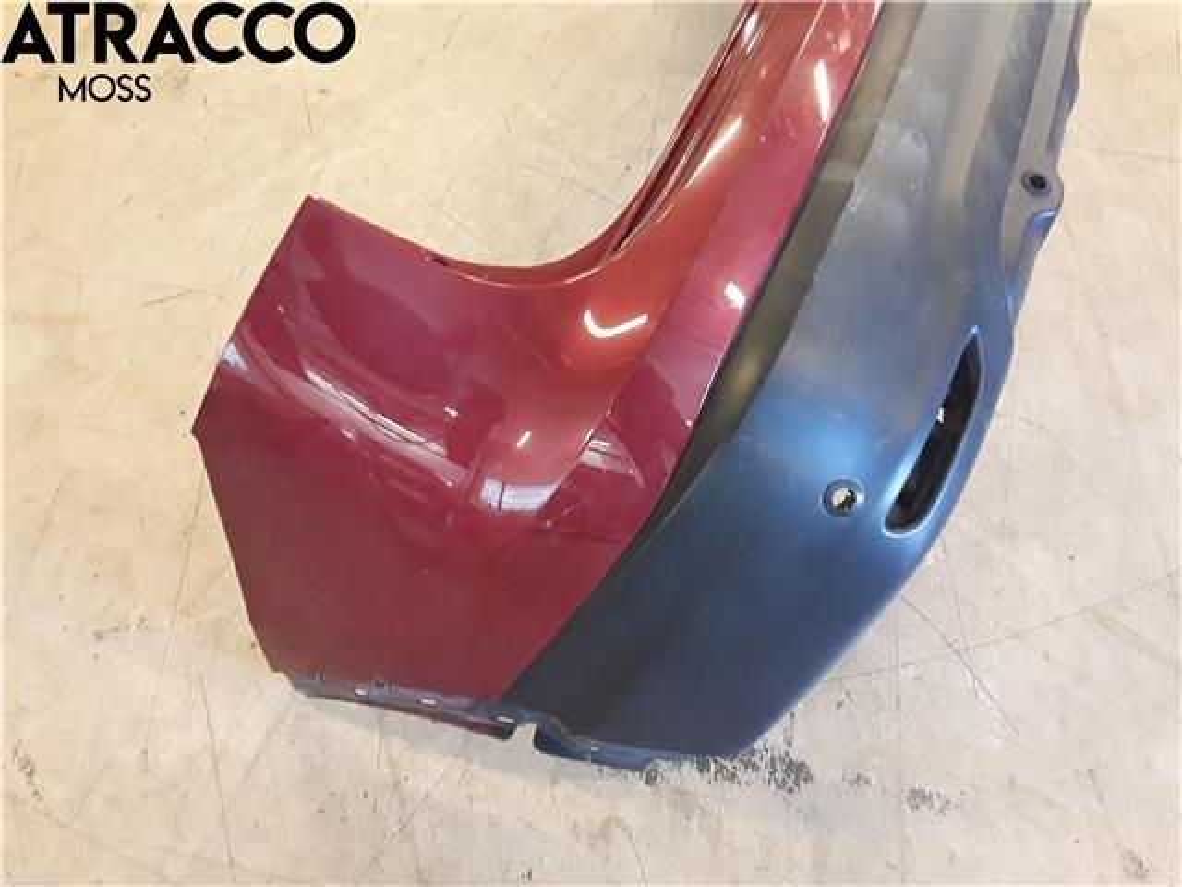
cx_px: 591
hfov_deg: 63.4
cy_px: 444
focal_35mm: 28
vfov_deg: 49.7
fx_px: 956
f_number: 1.9
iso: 200
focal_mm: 2.91
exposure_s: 1/50
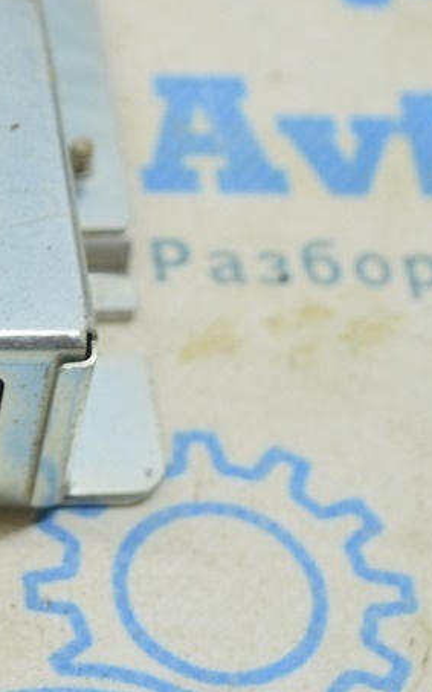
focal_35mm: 145
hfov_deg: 8.7
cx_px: -330
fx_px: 2732
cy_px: 210
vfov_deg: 14.4
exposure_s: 1/20
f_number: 5.6
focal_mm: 42
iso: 400
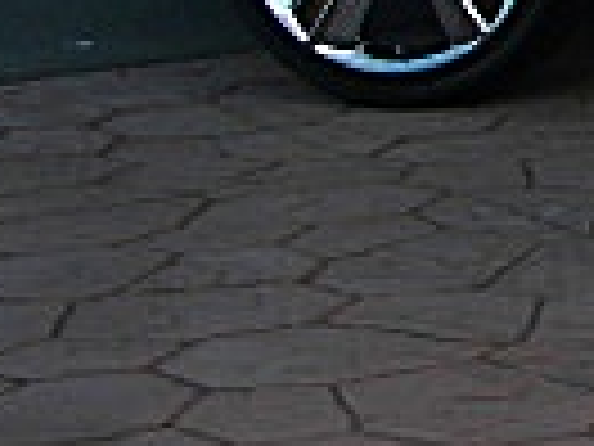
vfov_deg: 8.2
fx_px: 3003
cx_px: 1192
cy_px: -342
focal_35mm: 175
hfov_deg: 10.4
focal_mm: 6.3
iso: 50
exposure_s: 1/200
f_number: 2.8
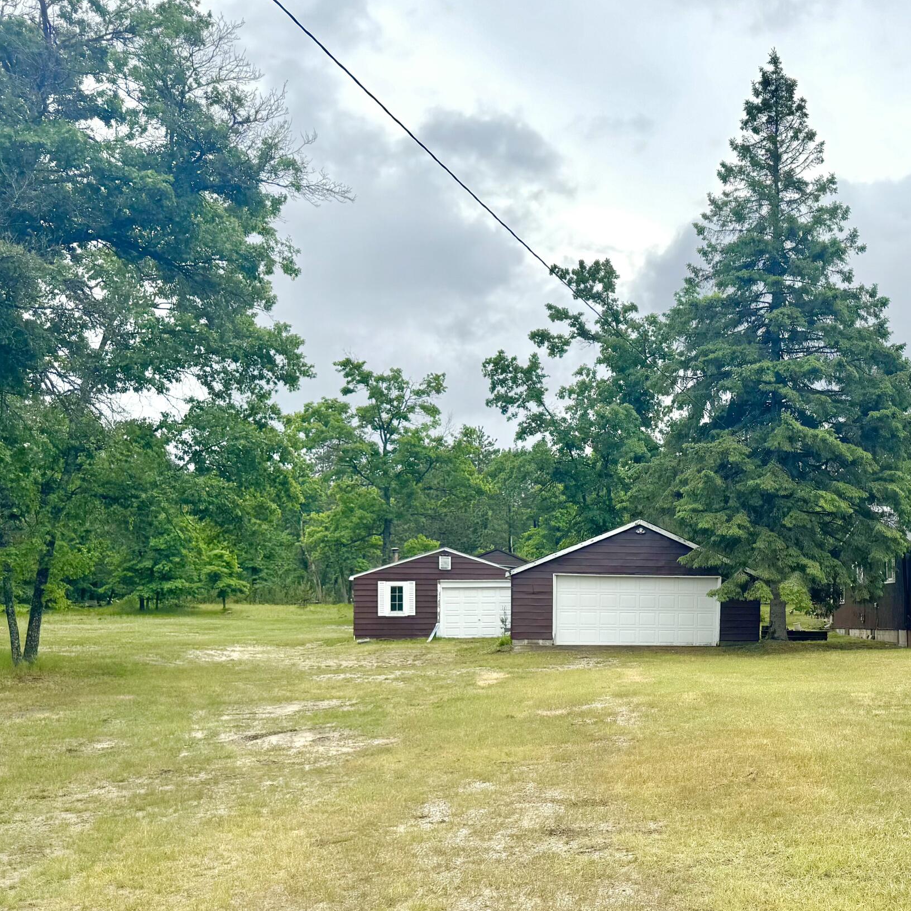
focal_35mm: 39
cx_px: 793
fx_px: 1161
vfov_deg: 42.4
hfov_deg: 40.1
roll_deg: -1.4
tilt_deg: +1.0
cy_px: 589
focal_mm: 6.76
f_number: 1.78
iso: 80
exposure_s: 1/5814
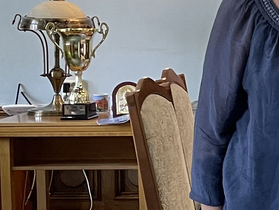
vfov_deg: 10.5
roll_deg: +1.0
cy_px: 94
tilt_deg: -4.1
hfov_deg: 12.8
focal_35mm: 142
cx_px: 480
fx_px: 1145
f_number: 1.6
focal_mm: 4.2
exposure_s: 1/60
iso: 200
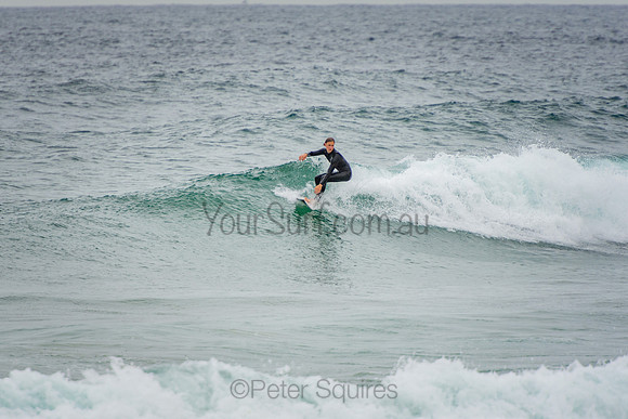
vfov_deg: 2.3
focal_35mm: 601
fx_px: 10480
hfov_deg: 3.4
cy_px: 210
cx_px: 314
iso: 280
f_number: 5.6
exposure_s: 1/1600
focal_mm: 390
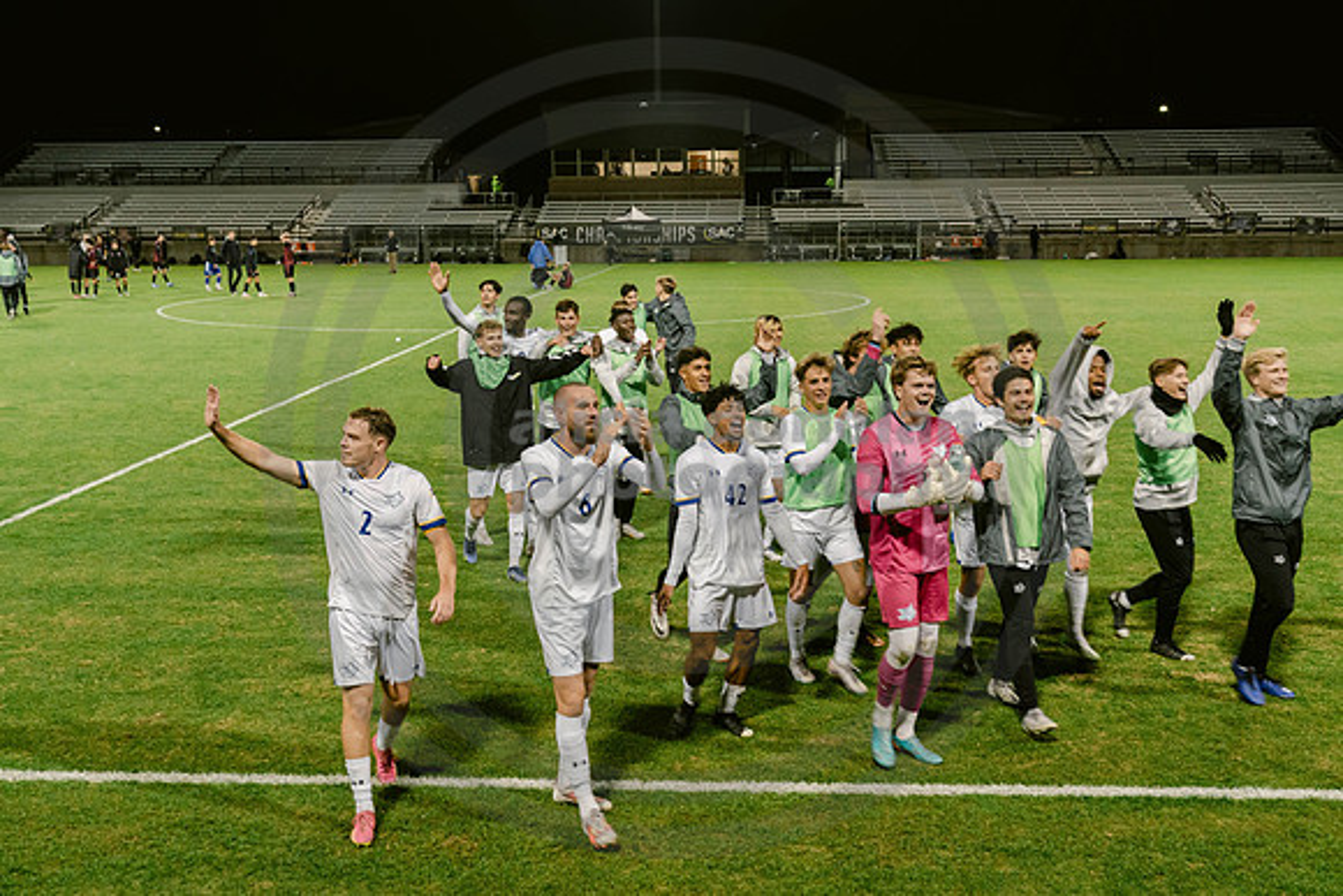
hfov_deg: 48.4
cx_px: 672
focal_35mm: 40
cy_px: 448
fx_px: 1493
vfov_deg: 33.4
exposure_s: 1/125
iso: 2000
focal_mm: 40
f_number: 6.3
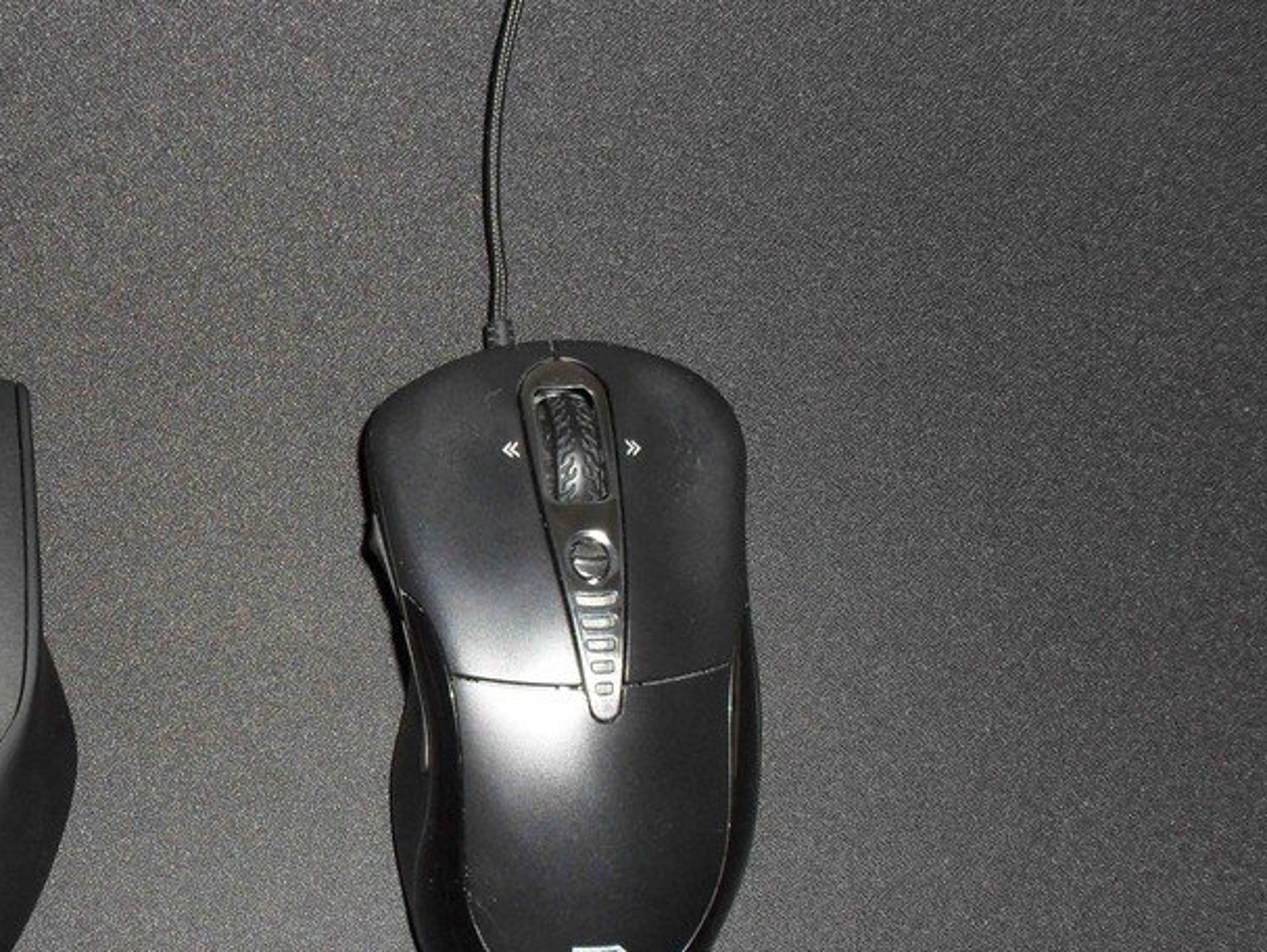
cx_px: 232
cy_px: 637
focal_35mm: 59
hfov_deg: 31.7
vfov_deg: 24.7
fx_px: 2161
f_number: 3.2
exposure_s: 1/45
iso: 200
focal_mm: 6.3
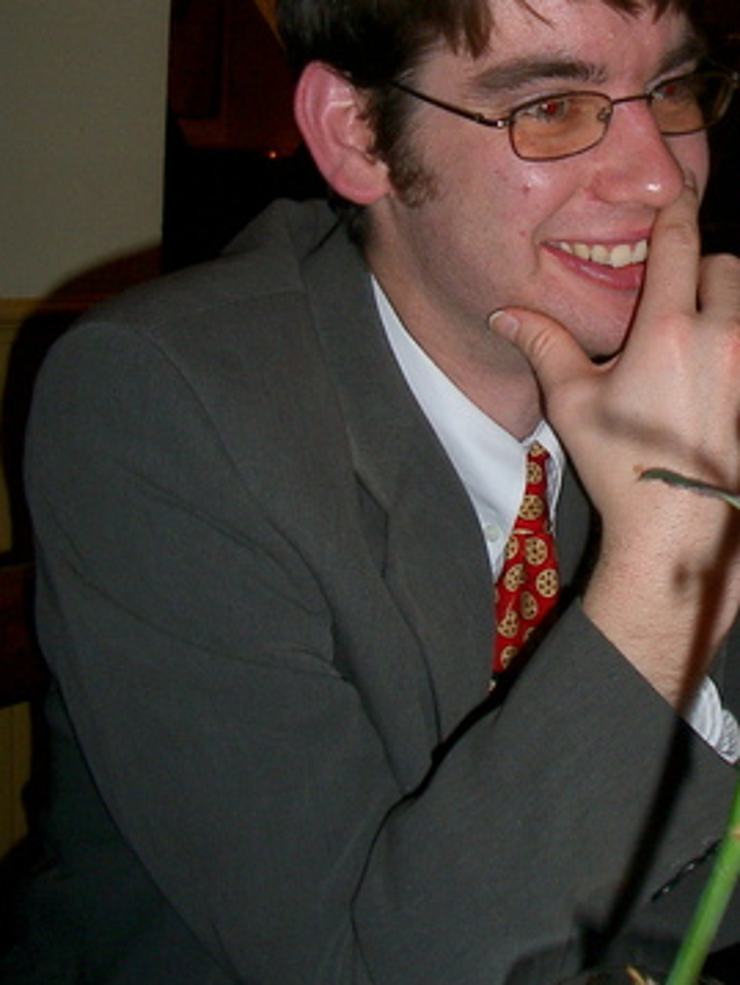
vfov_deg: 32.3
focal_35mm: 58
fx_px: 1651
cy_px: 204
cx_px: 604
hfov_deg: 24.8
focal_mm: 5.8
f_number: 2.6
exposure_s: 1/40
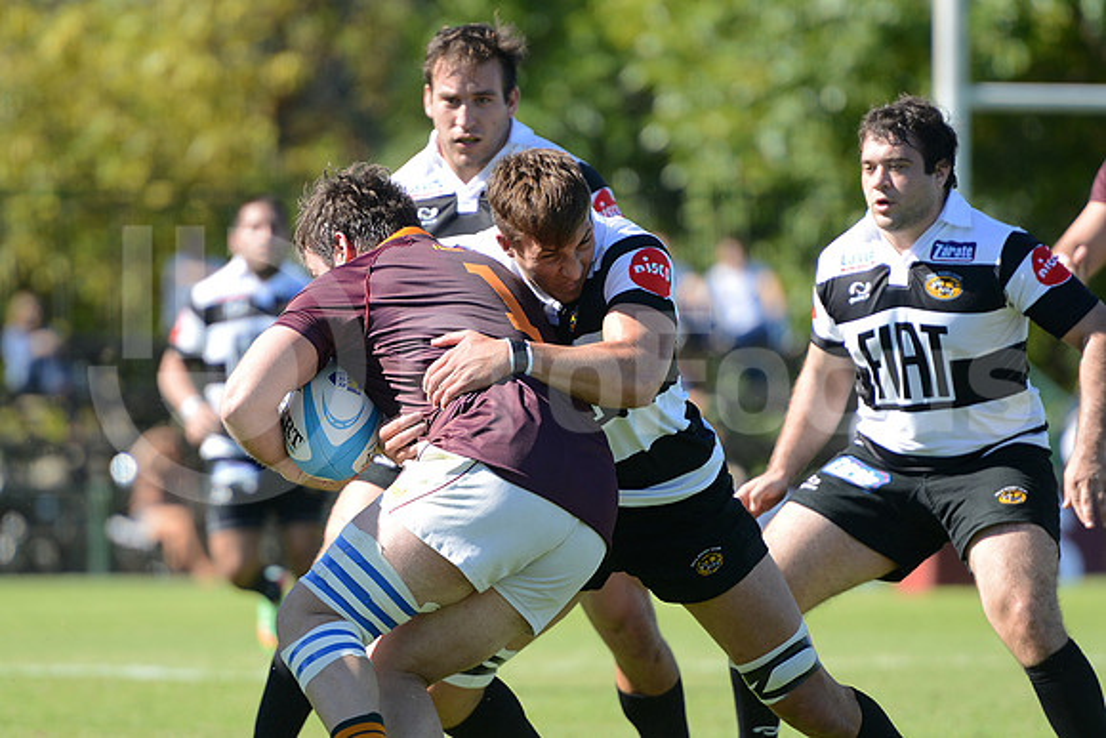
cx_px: 553
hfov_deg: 7.4
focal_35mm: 280
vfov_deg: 4.9
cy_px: 369
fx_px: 8604
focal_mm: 280
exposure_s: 1/640
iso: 320
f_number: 4
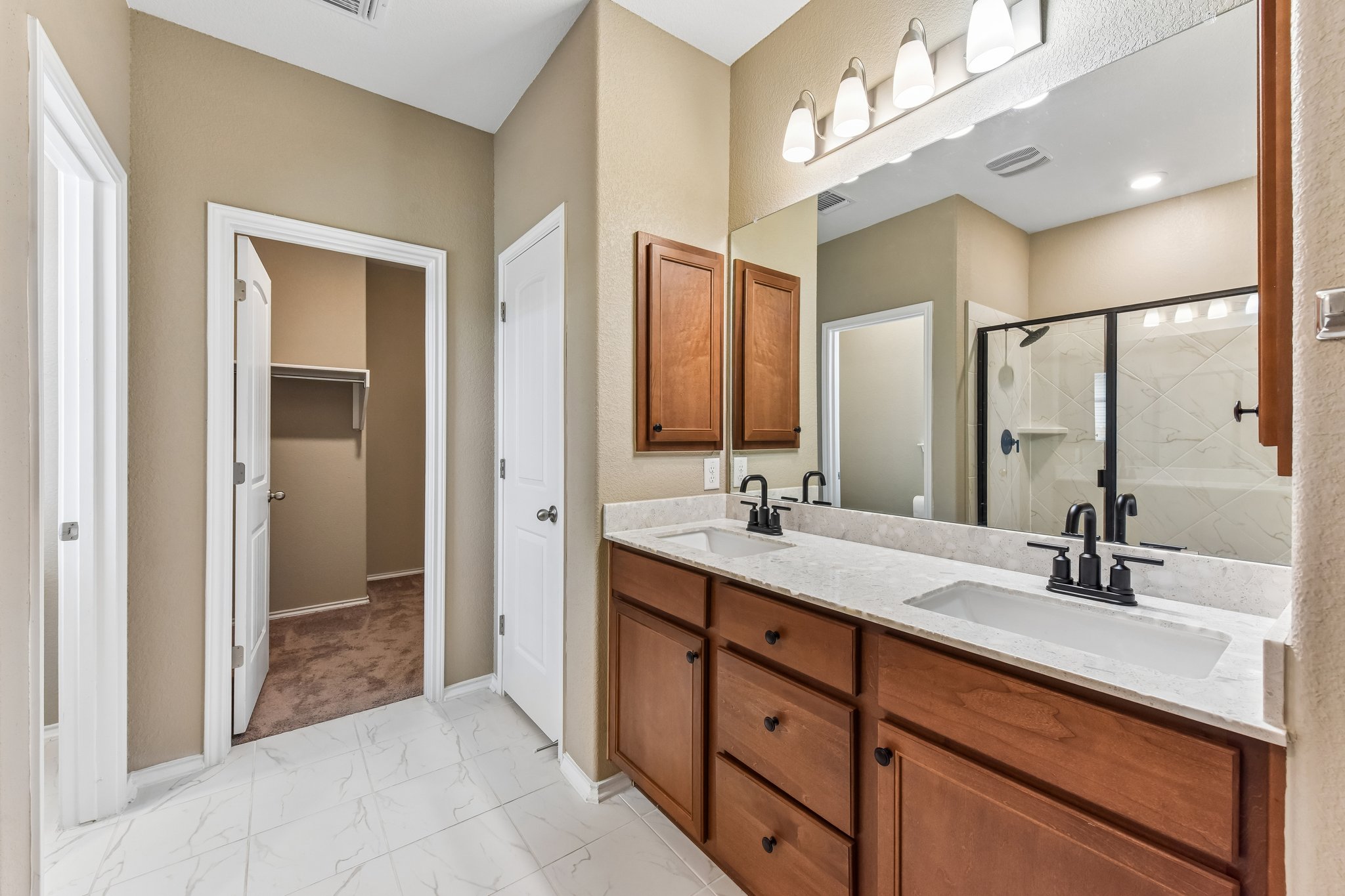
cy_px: 448
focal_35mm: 14
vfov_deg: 81.2
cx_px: 672
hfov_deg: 104.3
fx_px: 523
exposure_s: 1/15
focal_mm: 14
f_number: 8
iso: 500
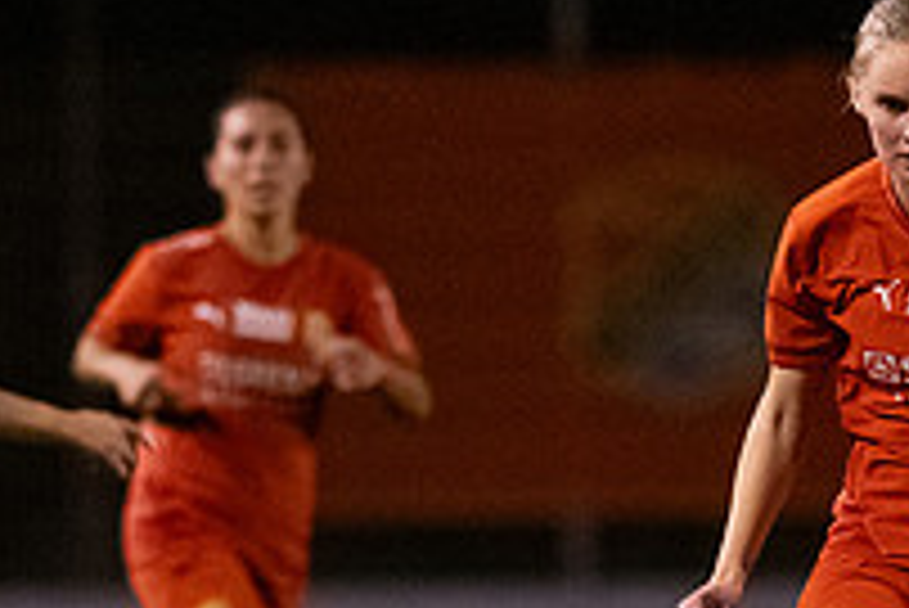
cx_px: 828
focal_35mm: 1318
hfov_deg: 1.6
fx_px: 33302
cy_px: 619
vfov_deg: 1.0
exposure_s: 1/640
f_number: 3.2
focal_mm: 300
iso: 8000
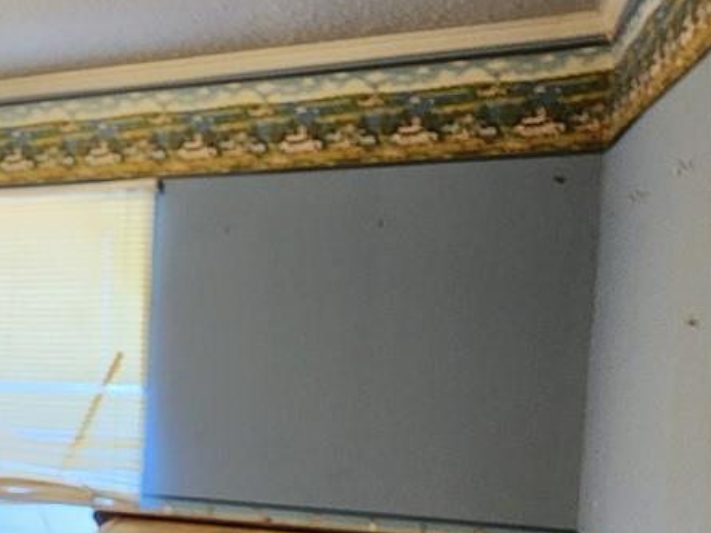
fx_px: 965
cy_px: 409
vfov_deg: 30.3
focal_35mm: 47
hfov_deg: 31.1
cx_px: -220
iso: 500
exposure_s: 1/30
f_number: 2.2
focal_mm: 2.2
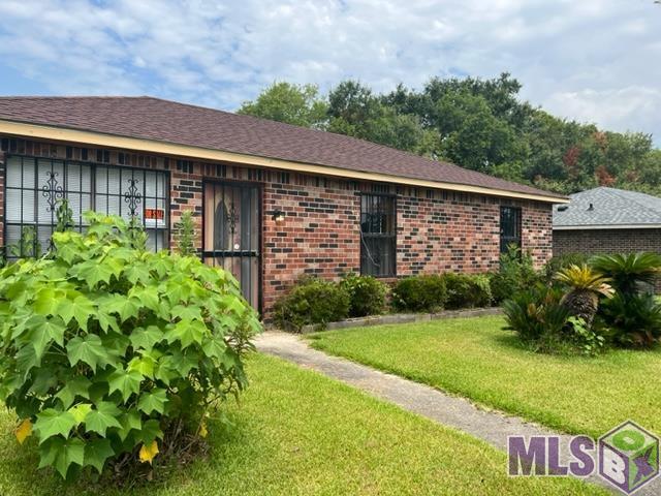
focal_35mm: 26
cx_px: 330
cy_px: 248
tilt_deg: -0.2
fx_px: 496
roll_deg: -0.8
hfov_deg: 67.3
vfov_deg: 53.1
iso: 50
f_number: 1.6
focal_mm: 5.1
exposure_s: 1/2755
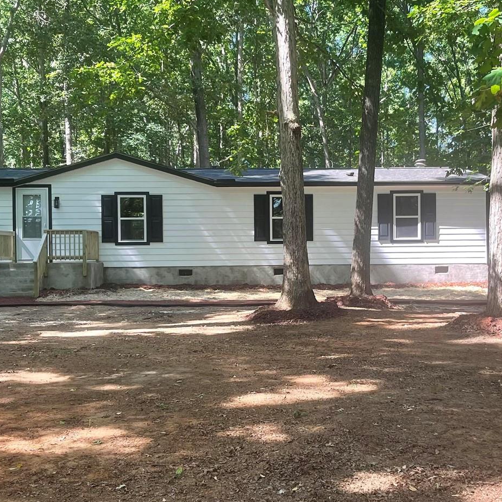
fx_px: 804
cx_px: 308
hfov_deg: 34.5
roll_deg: +0.3
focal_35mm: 49
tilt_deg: -1.9
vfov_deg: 34.7
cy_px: 270
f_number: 1.6
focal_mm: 5.1
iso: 32
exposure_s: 1/197
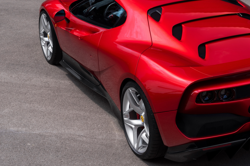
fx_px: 569
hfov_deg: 24.5
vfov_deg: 16.6
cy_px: 71
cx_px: 192
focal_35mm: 82
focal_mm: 50
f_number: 11
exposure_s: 1/80
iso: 200
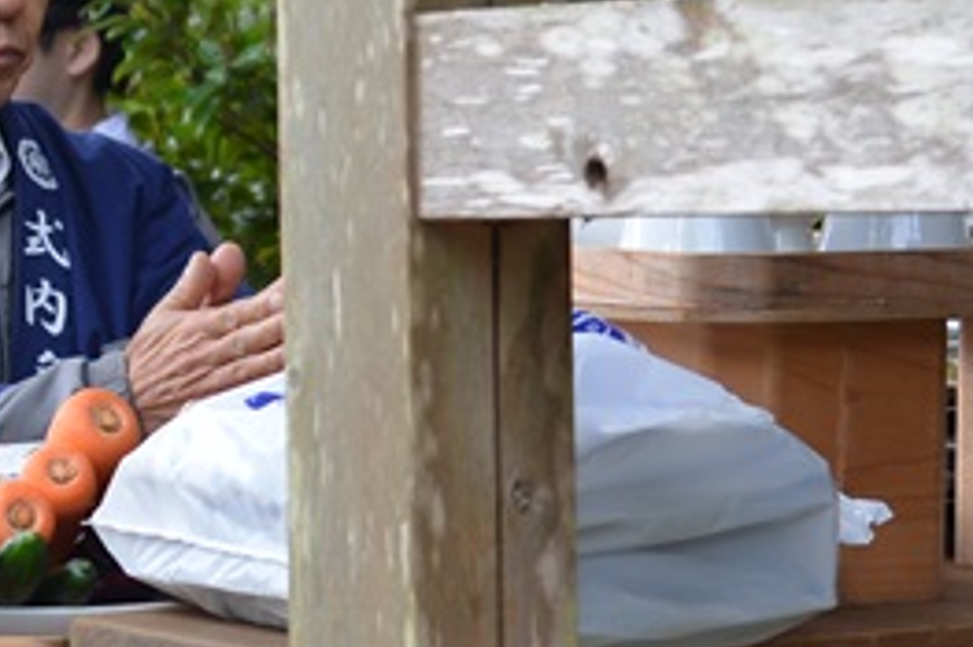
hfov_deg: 10.9
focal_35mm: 185
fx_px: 4997
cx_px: -203
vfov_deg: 7.4
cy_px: 447
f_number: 4
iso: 200
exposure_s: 1/80
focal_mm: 38
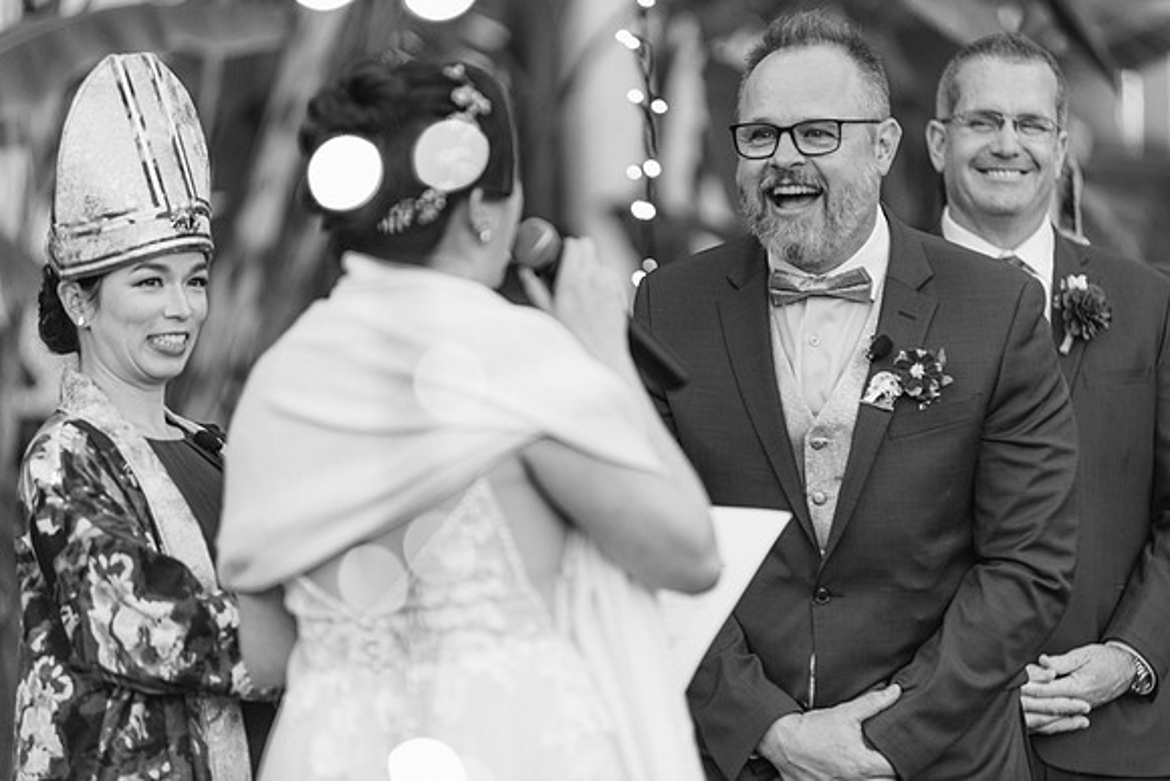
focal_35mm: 200
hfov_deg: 10.3
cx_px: 585
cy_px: 390
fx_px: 6501
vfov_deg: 6.9
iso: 280
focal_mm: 200
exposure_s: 1/125
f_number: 2.8
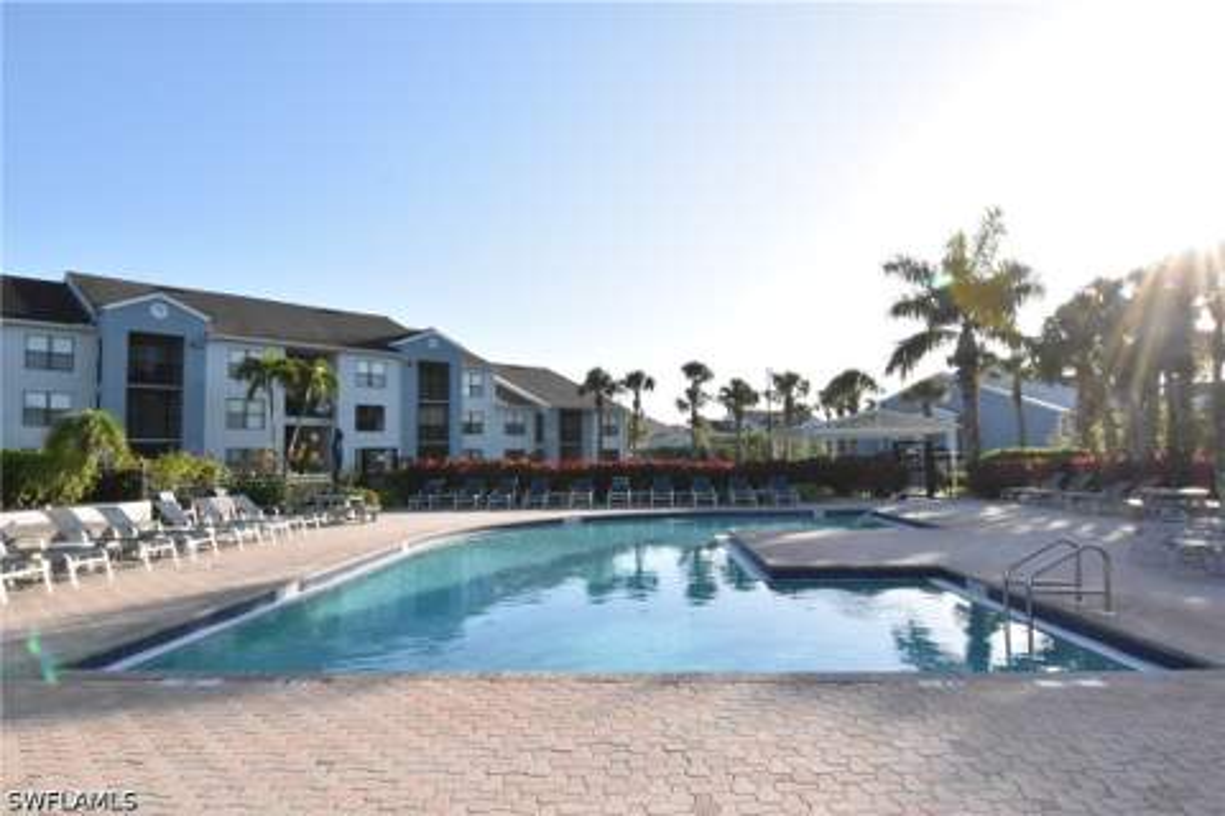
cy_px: 408
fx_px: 715
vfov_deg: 59.5
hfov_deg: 81.2
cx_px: 612
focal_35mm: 21
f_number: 25
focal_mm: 14
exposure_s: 1/200
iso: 1600
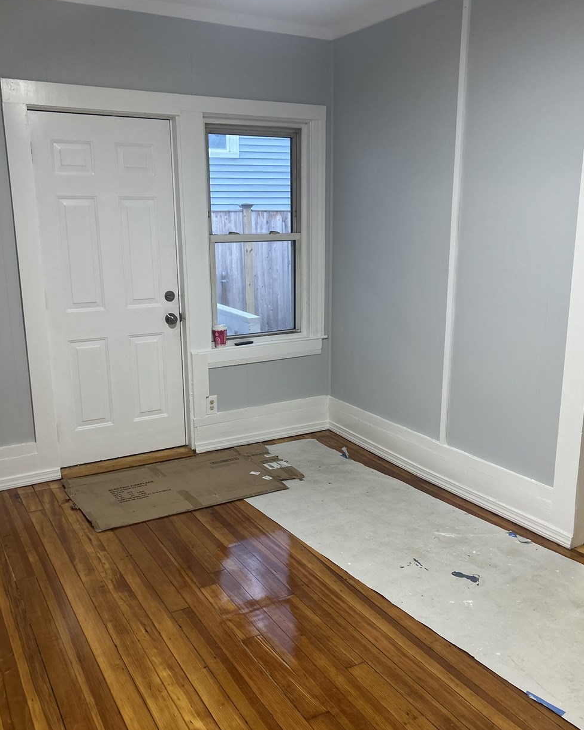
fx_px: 691
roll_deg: +0.7
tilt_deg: -13.2
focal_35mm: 32
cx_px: 296
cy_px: 379
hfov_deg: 45.8
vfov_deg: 55.6
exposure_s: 1/60
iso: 160
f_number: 1.5
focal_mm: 5.7
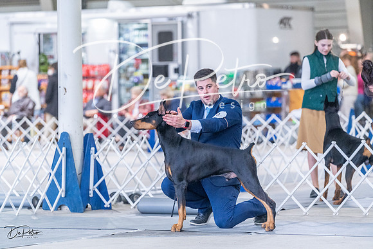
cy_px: 124
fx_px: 1876
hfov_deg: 11.4
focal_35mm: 181
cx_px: 186
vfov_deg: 7.6
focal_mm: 181
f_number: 4
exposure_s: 1/400
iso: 6400
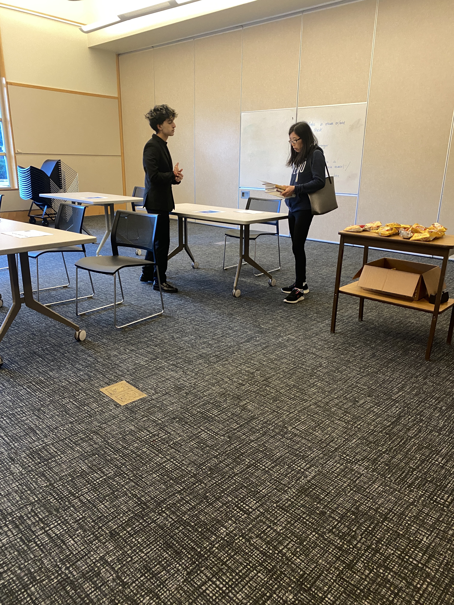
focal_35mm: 26
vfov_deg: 67.3
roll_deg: +0.7
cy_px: 302
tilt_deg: -14.7
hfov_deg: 53.1
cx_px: 227
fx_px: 455
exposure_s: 1/60
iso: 160
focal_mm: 4.25
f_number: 1.8
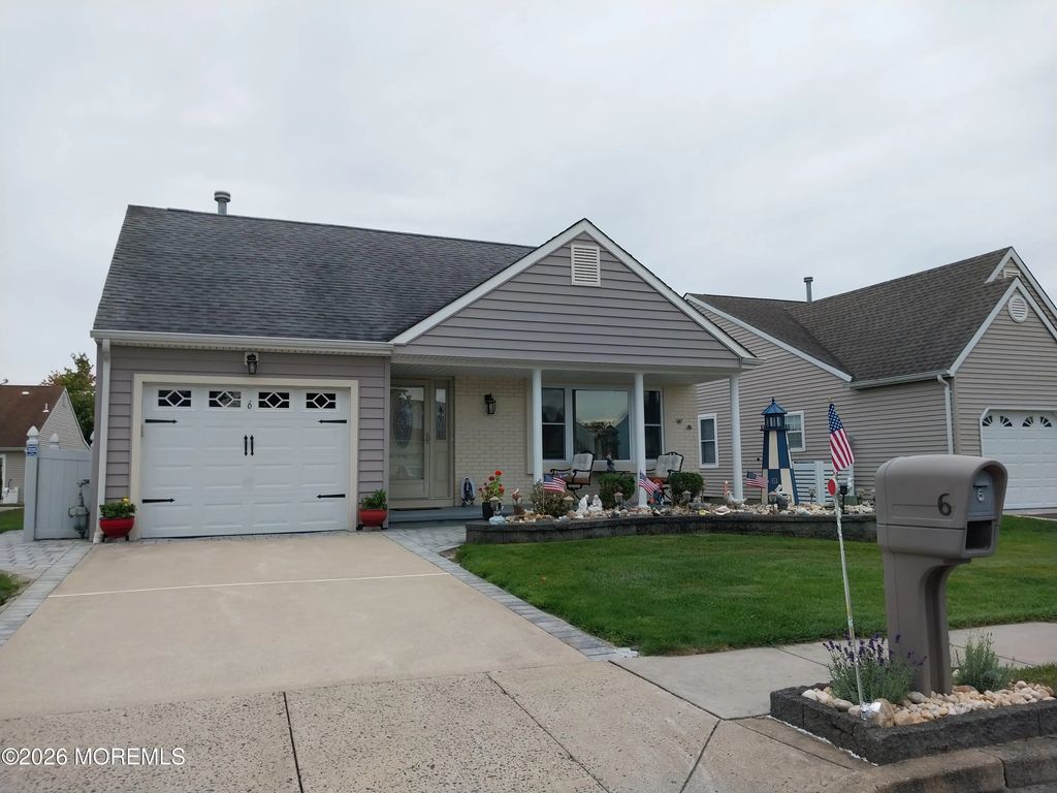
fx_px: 794
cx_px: 528
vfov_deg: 53.1
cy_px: 396
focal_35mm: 26
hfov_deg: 67.3
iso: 20
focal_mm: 4
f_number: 1.8
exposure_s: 1/199
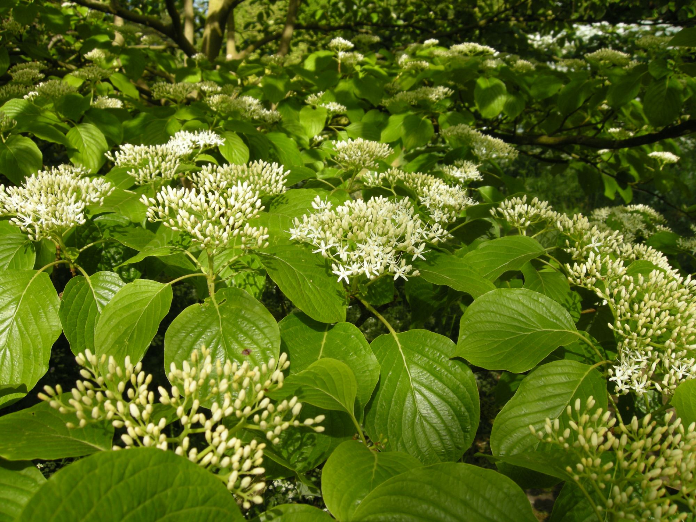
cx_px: 348
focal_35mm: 35
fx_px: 704
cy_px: 261
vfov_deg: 40.7
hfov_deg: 52.6
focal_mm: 7.5
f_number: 4.8
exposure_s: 1/182
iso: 64
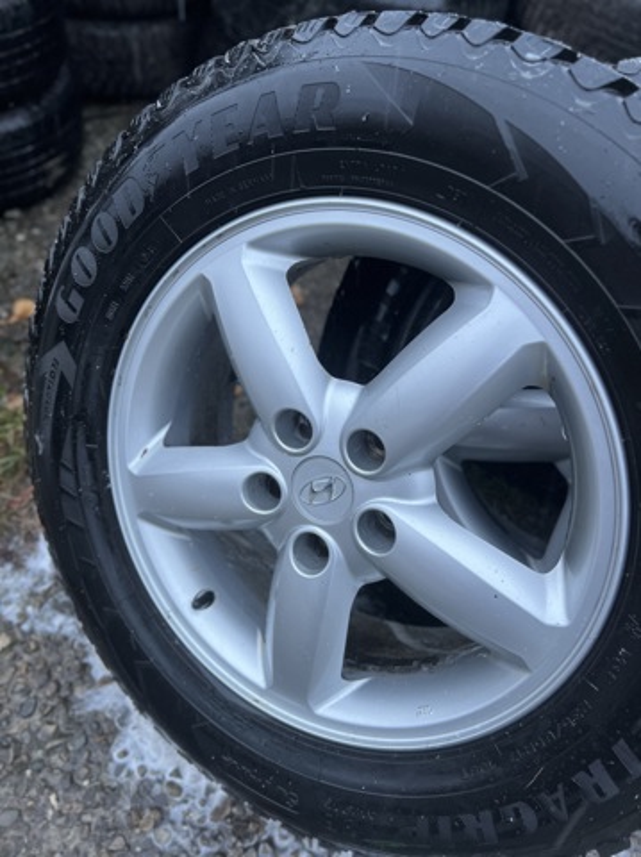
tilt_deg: -47.2
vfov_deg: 67.4
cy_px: 428
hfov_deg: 53.0
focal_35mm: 26
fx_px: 643
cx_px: 320
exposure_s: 1/60
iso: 160
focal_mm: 5.7
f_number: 1.5
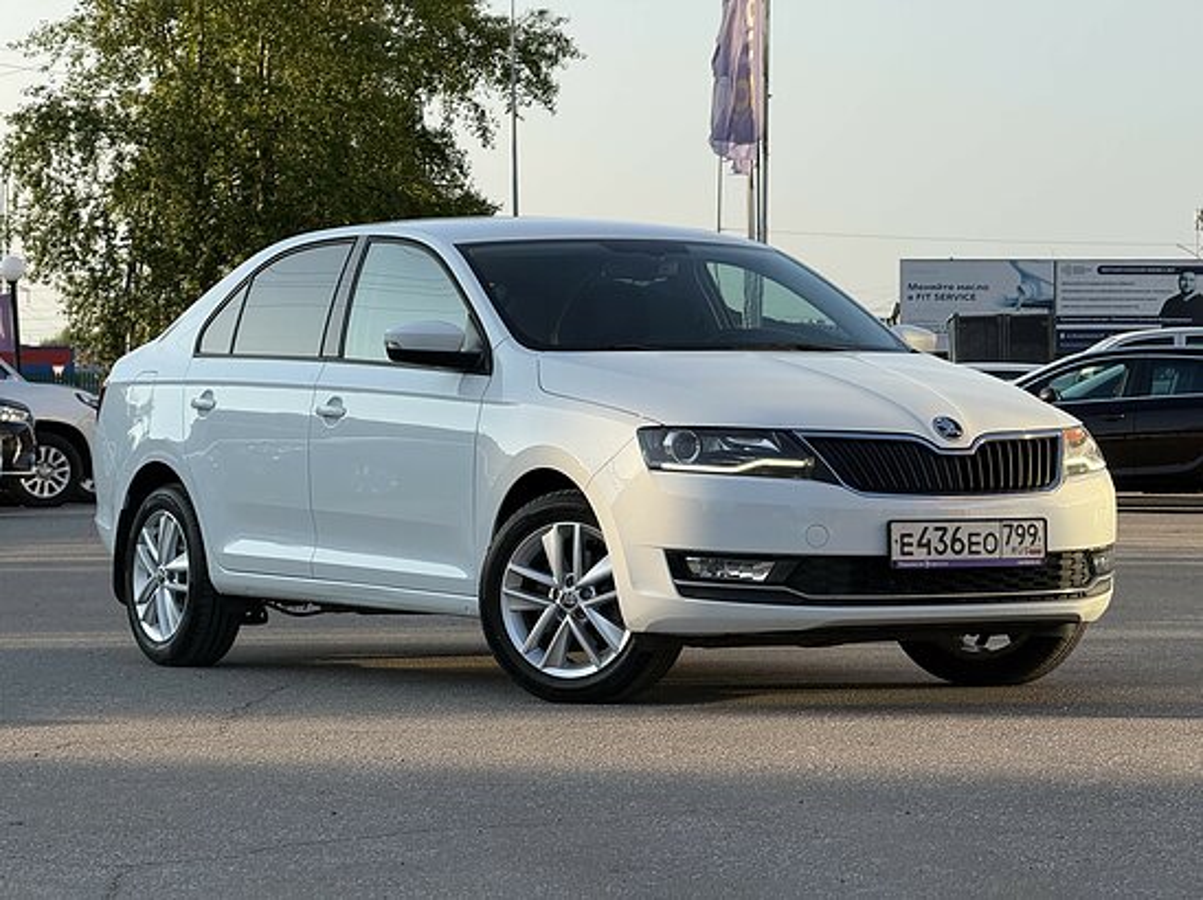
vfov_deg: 12.3
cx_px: 602
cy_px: 450
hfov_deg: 16.4
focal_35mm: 120
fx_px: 4167
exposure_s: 1/820
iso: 64
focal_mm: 15.66
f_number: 2.8
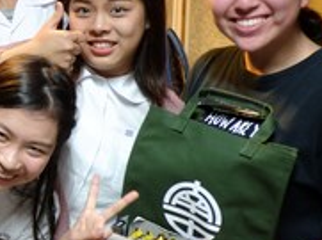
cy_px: 161
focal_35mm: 92
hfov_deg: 19.7
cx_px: -89
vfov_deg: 16.0
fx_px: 854
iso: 1250
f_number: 2
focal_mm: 18
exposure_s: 1/30
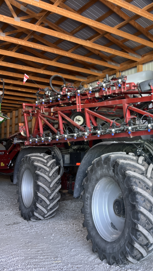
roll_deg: +0.3
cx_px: 174
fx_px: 274
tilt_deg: +3.3
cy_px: 136
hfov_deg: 28.1
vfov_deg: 52.8
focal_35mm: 38
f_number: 1.6
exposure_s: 1/122
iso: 100
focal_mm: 5.1
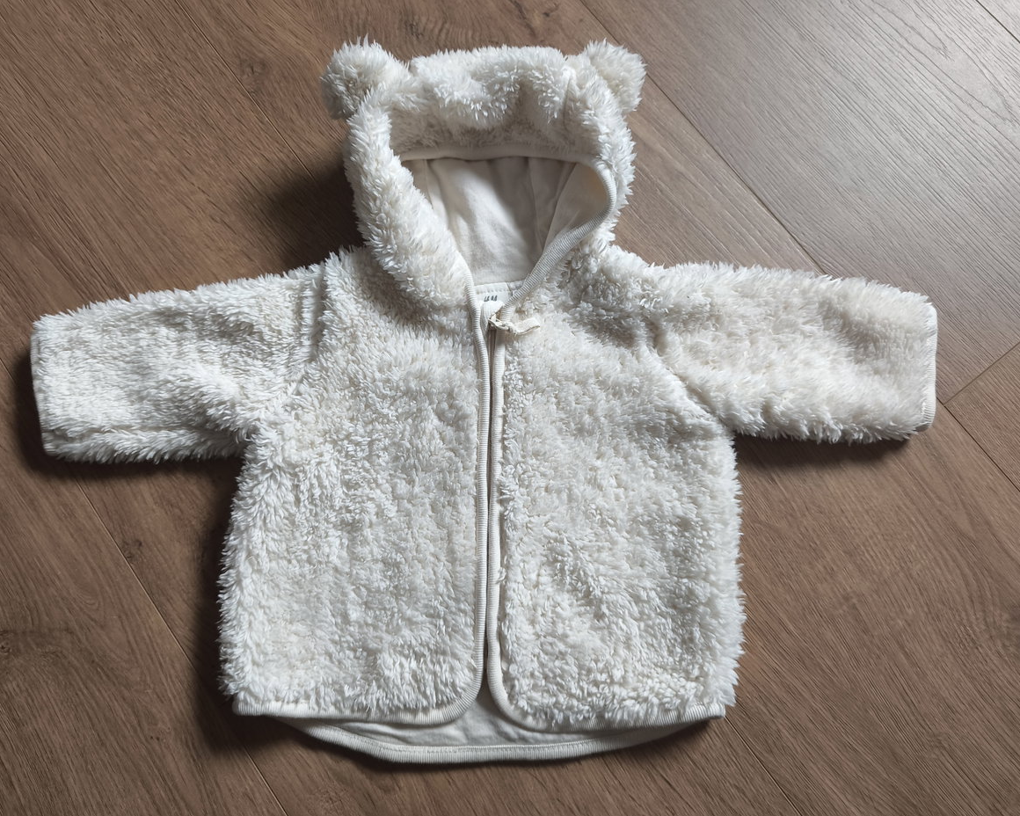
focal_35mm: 24
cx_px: 501
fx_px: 725
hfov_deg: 70.3
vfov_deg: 58.8
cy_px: 408
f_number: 1.6
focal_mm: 6.57
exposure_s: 1/50
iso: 640
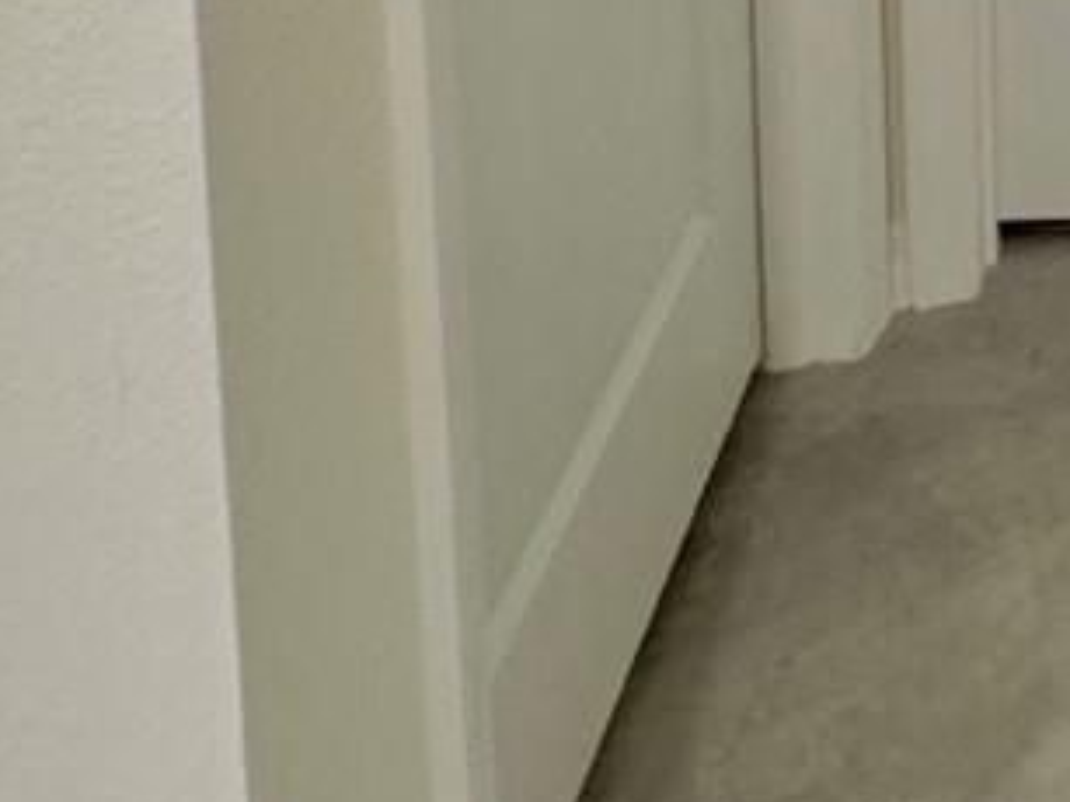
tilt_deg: -7.8
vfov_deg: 15.2
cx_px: 1527
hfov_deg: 22.6
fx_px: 2256
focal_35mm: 73
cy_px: -907
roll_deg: -1.1
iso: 250
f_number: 2.2
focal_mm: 2.22
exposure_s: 1/60
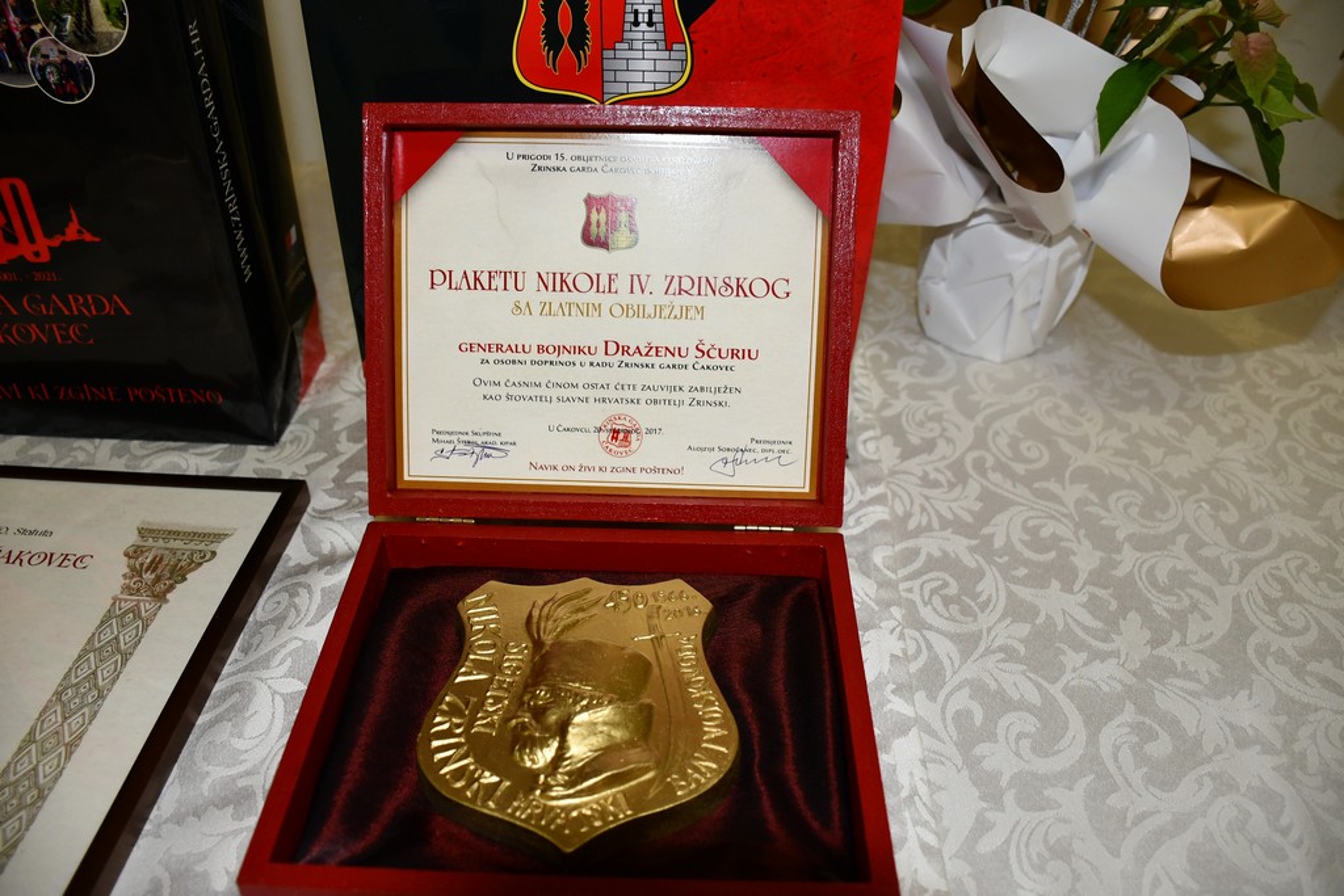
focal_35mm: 27
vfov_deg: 47.9
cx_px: 672
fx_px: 1008
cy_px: 448
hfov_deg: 67.4
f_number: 3.5
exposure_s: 1/60
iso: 720
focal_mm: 18
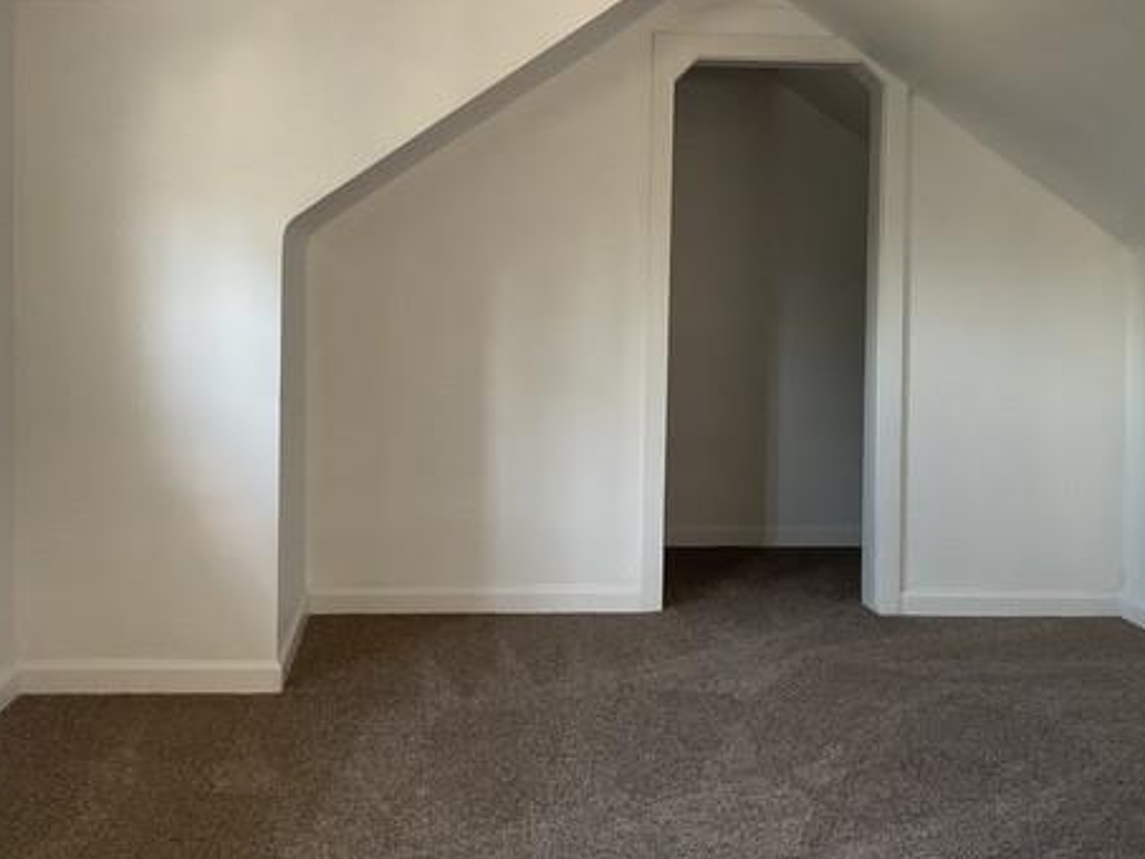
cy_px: 316
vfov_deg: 34.9
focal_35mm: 41
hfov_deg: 45.7
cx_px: 536
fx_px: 1357
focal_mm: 3
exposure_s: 1/60
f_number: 1.8
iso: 80
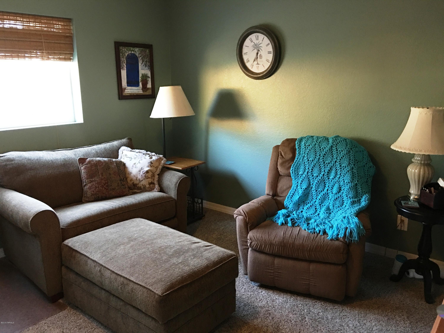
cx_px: 222
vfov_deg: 48.2
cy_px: 166
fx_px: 372
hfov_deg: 61.7
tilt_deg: -12.3
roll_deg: +0.8
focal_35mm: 29
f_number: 2.2
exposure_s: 1/4
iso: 64
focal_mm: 4.15
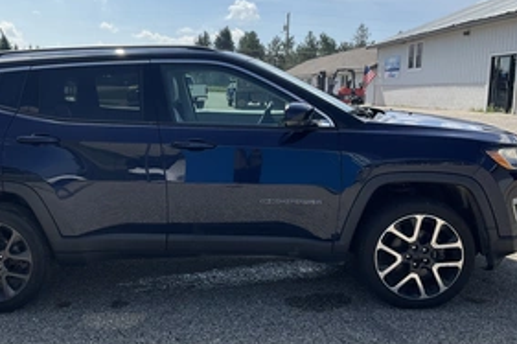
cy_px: 162
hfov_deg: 45.3
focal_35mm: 43
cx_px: 219
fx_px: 617
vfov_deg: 31.1
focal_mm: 3
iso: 25
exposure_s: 1/2427
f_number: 1.8
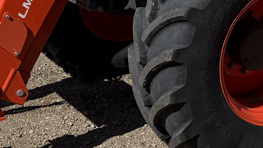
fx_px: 676
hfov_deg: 21.2
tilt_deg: -4.4
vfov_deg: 11.7
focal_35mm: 97
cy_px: -105
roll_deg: -1.1
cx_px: 267
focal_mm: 6.76
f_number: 1.78
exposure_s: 1/5319
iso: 80
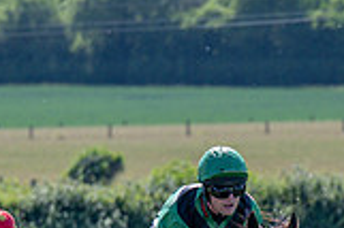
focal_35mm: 911
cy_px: 434
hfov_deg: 2.3
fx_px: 8696
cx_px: 128
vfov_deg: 1.5
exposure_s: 1/1600
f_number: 3.5
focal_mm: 120
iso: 400
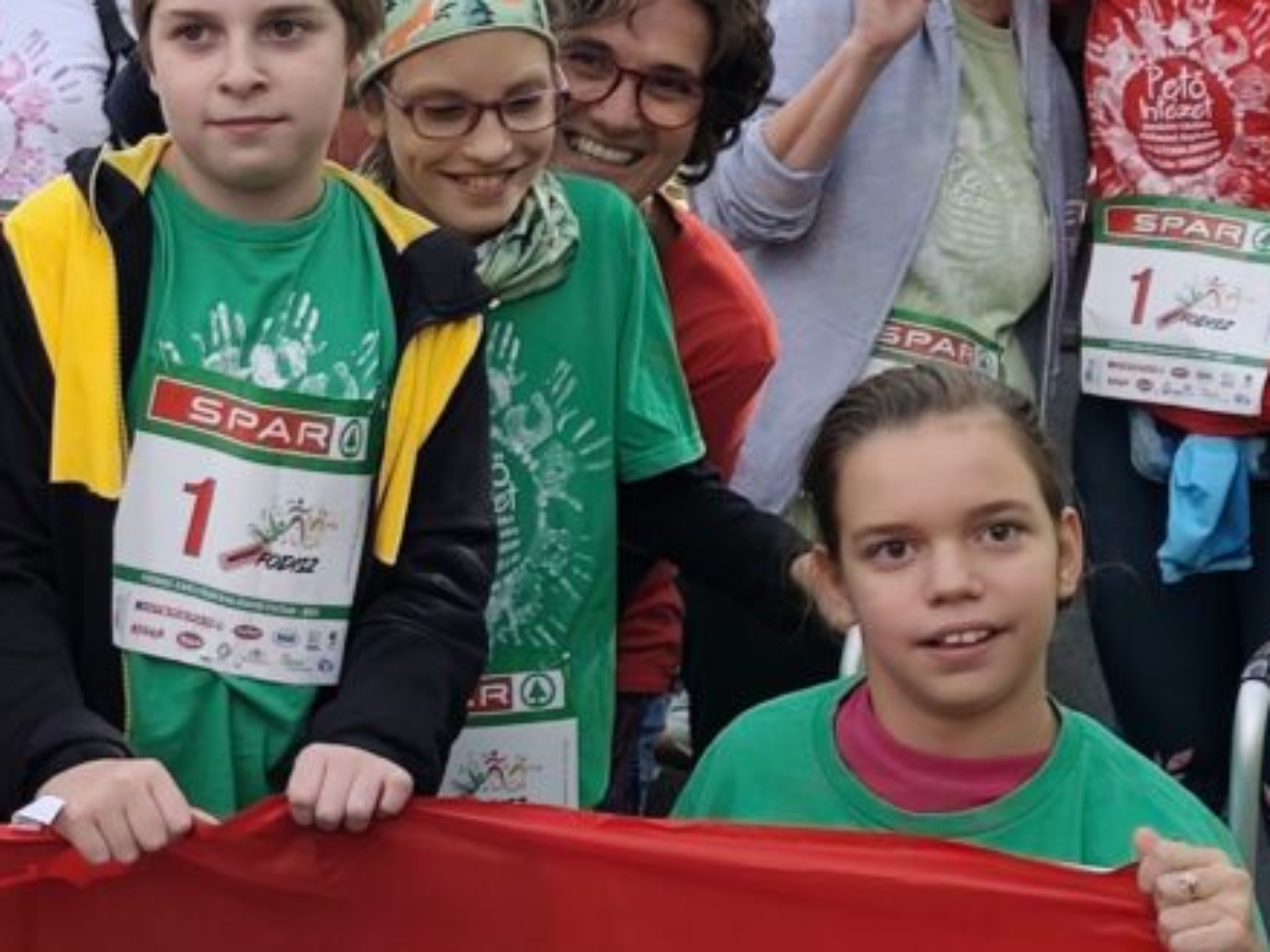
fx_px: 3411
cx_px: -148
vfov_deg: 15.8
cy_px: 255
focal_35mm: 93
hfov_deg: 20.1
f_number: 1.65
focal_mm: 6.19
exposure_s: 1/490
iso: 50
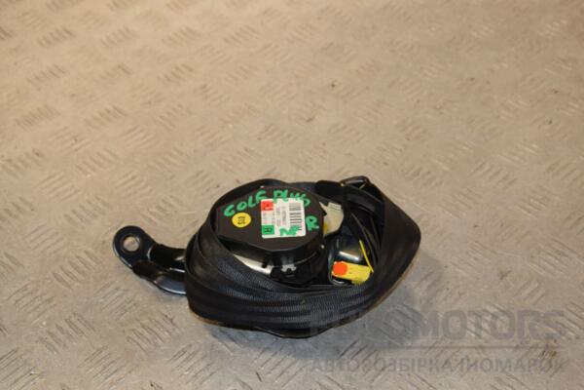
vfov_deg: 23.8
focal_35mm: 57
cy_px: 195
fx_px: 925
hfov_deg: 35.1
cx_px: 292
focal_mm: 38
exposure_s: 1/200
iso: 800
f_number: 7.1
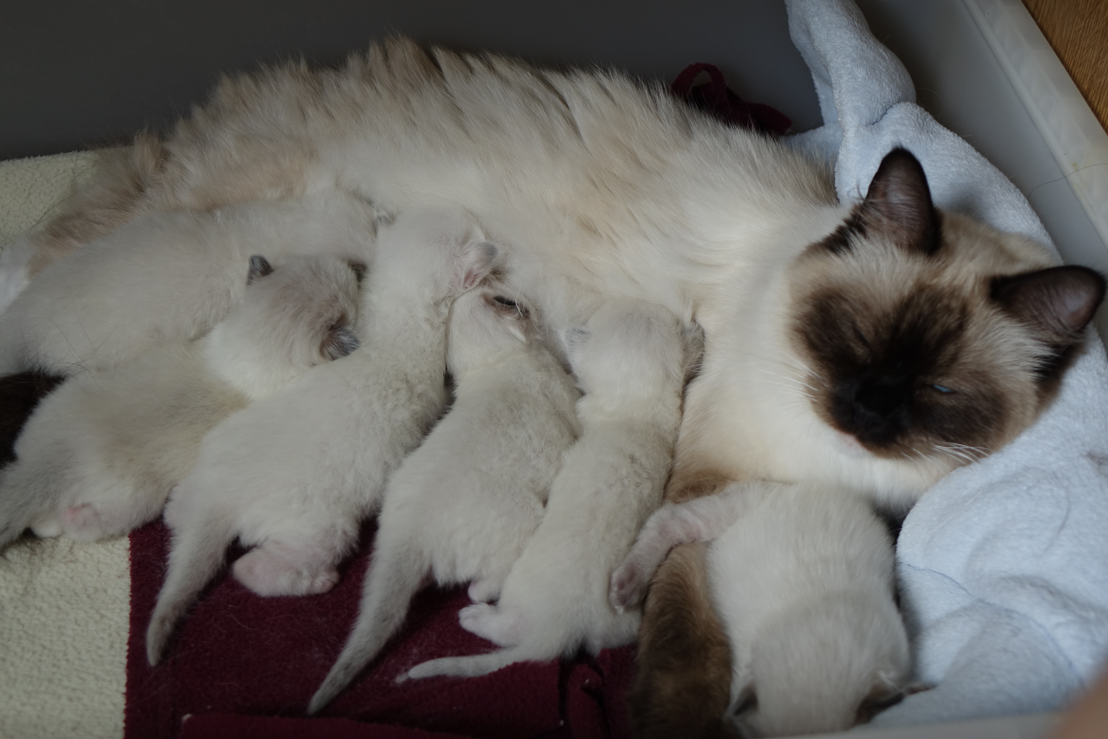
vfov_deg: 27.0
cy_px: 370
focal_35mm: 50
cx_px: 554
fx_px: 1539
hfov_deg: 39.6
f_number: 2.8
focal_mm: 18.21
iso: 125
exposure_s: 1/125
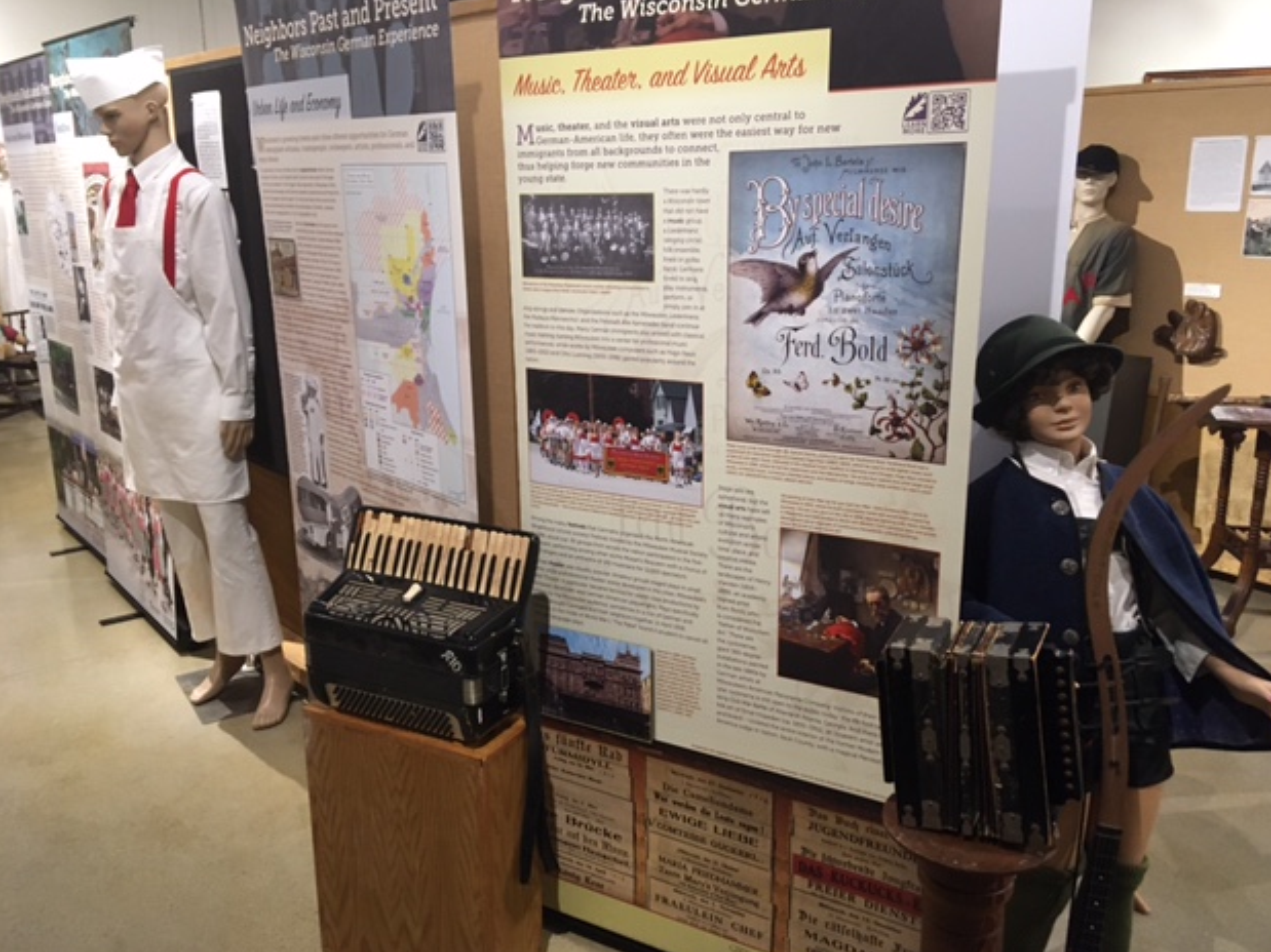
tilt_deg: -15.8
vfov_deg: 46.8
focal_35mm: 30
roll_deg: +0.5
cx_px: 637
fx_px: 1101
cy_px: 484
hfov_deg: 60.0
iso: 125
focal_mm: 4.15
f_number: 2.2
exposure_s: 1/30
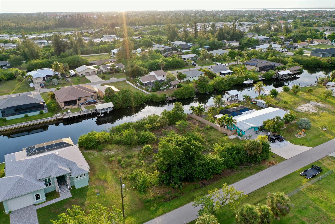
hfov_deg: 65.5
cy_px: 112
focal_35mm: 28
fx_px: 260
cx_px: 168
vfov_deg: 46.4
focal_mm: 10.26
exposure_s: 1/200
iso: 100
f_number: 4.5
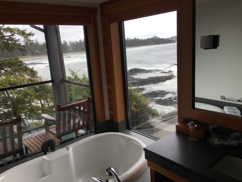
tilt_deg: -12.5
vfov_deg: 48.2
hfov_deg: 61.7
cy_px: 91
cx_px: 121
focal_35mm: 29
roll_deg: +4.3
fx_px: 203
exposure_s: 1/276
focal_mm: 4.15
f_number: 2.2
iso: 25
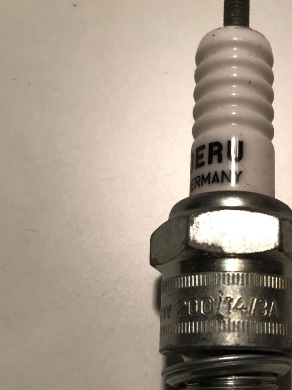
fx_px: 562
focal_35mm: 50
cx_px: 230
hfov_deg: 28.5
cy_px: 329
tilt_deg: -81.5
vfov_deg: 36.5
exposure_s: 1/100
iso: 25
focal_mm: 3.99
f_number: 1.8
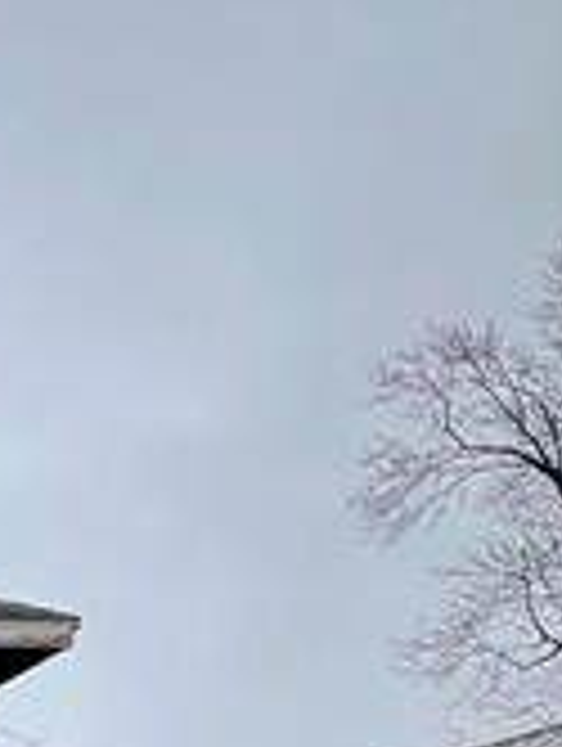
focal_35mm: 60
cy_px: 1138
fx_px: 1295
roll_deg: -0.5
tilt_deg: +1.9
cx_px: -710
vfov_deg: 24.5
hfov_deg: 15.7
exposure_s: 1/99
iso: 80
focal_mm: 1.57
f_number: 1.8
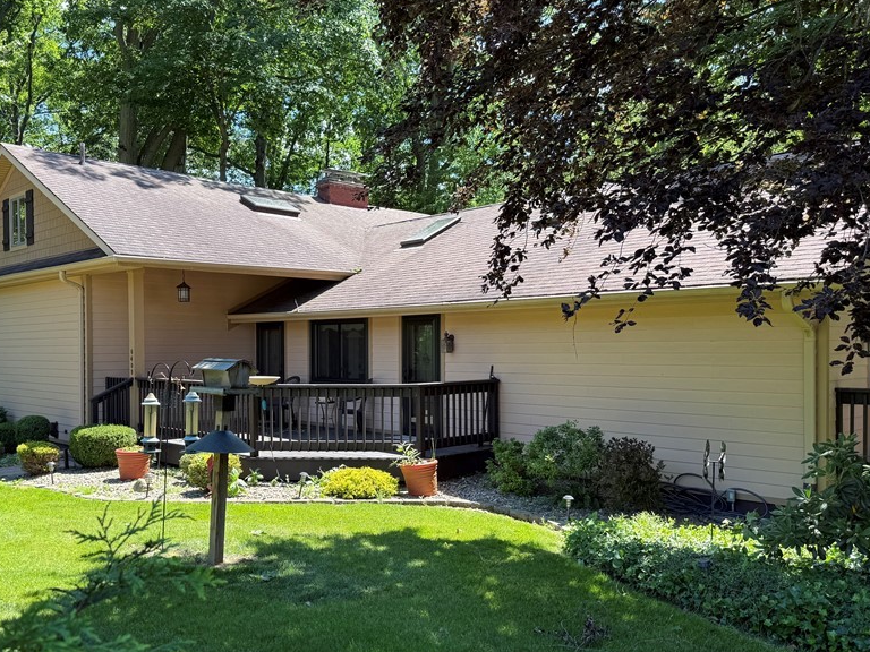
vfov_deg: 44.1
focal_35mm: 32
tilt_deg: +0.1
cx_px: 366
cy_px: 354
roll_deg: +0.4
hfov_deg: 56.5
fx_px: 804
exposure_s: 1/627
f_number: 1.78
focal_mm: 6.76
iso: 80
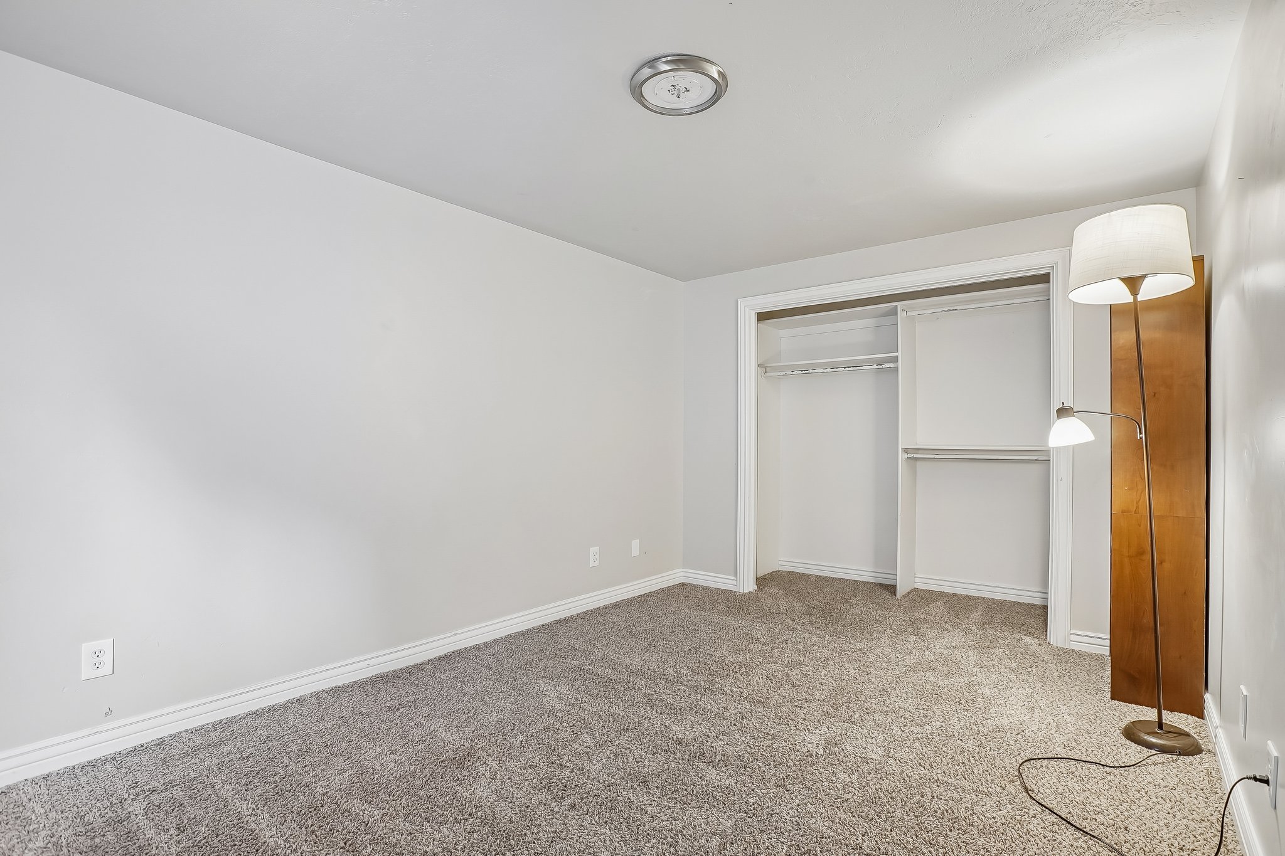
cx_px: 642
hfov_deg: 96.7
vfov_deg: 73.7
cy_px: 428
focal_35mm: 16
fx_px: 571
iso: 400
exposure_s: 1/4
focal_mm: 16
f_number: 8
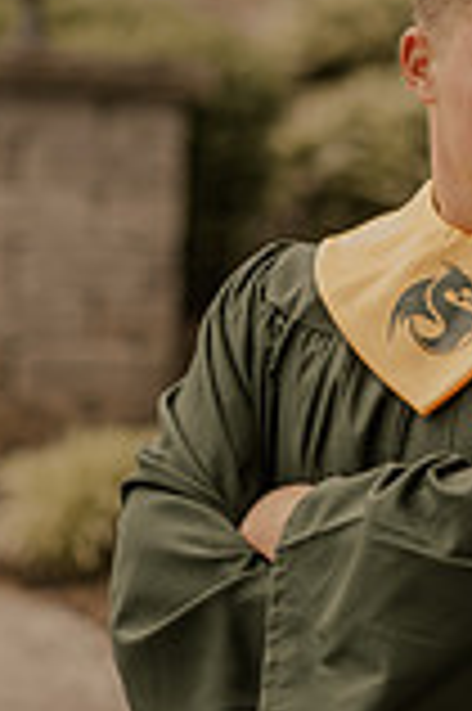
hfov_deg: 6.4
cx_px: 463
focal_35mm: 214
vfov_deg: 9.5
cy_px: -68
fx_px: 4218
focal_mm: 50
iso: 64
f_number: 1.8
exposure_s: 1/800
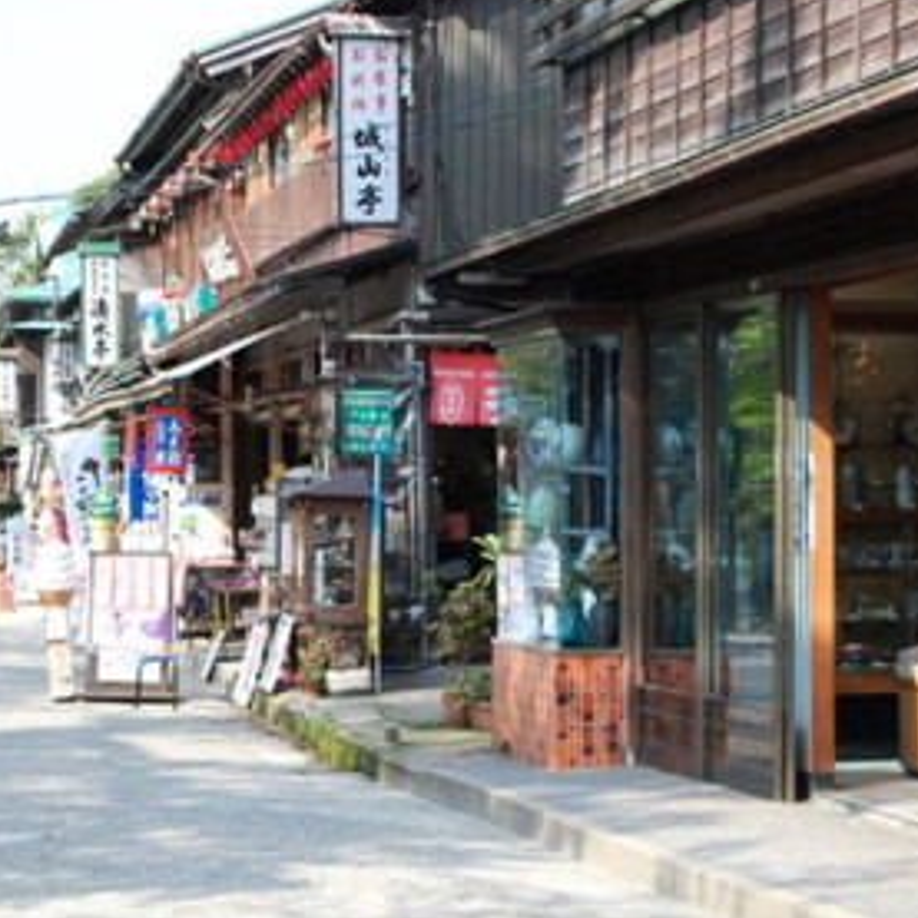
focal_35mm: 114
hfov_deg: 15.3
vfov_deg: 15.3
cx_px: 361
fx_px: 3411
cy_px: 446
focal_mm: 55
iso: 200
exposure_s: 1/200
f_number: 7.1
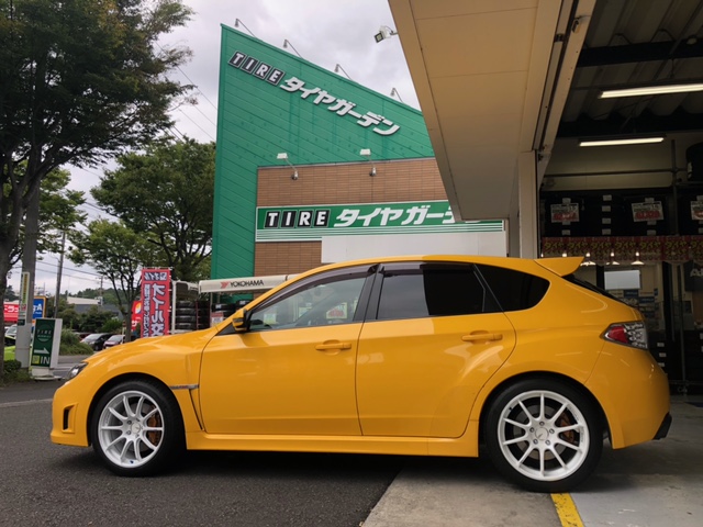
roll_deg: -0.1
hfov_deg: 63.4
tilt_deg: +6.7
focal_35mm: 28
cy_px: 264
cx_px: 352
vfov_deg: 49.7
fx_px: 569
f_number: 1.8
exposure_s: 1/489
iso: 20
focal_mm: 3.99
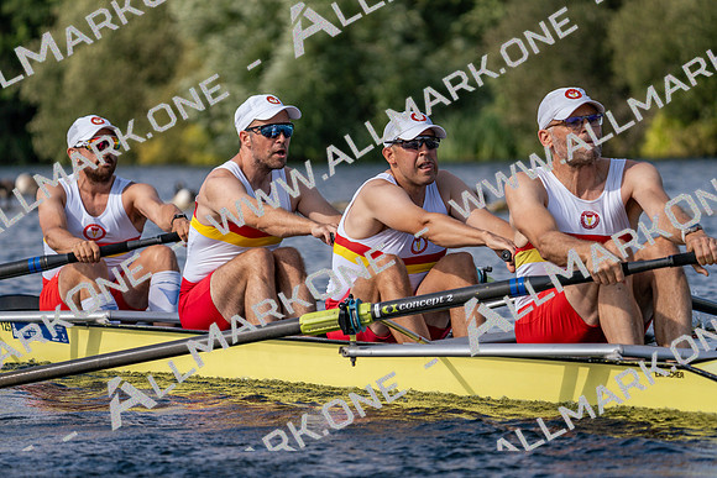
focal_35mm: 270
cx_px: 358
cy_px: 239
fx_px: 5379
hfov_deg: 7.6
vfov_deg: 5.1
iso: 200
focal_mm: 270
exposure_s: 1/1600
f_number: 5.6
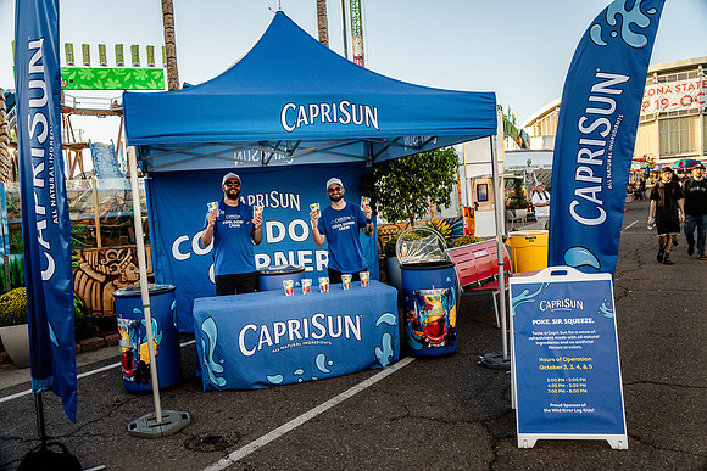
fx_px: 511
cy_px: 236
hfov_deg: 69.4
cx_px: 354
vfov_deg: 49.6
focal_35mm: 26
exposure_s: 1/640
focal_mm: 26
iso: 500
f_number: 4
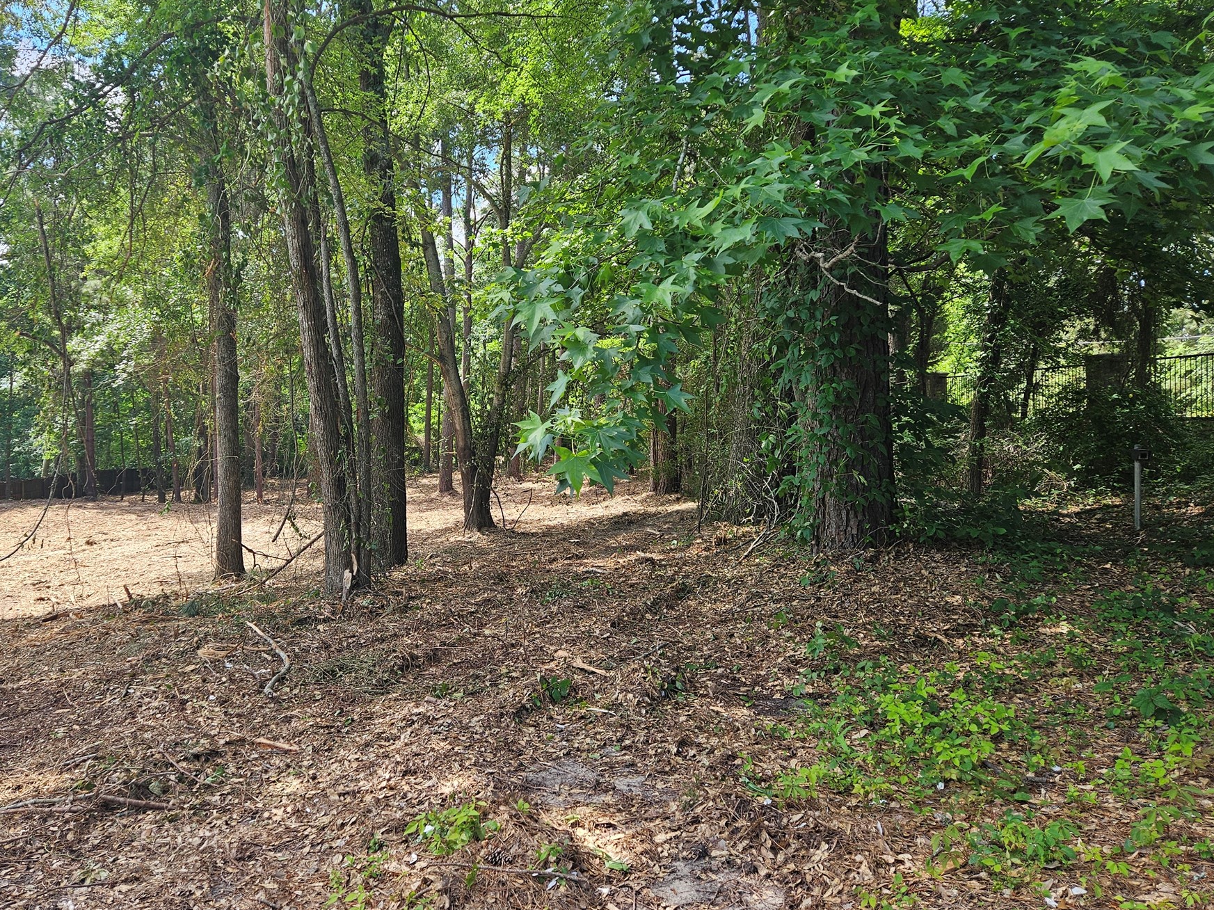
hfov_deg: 65.0
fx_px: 947
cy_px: 395
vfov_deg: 51.2
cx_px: 523
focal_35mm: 27
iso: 25
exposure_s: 1/217
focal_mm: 5.4
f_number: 1.8
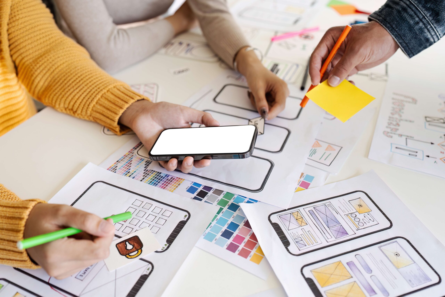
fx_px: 433
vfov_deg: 37.9
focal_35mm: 35
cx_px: 222
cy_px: 148
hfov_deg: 54.4
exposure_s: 1/250
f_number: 2.8
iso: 200
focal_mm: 35
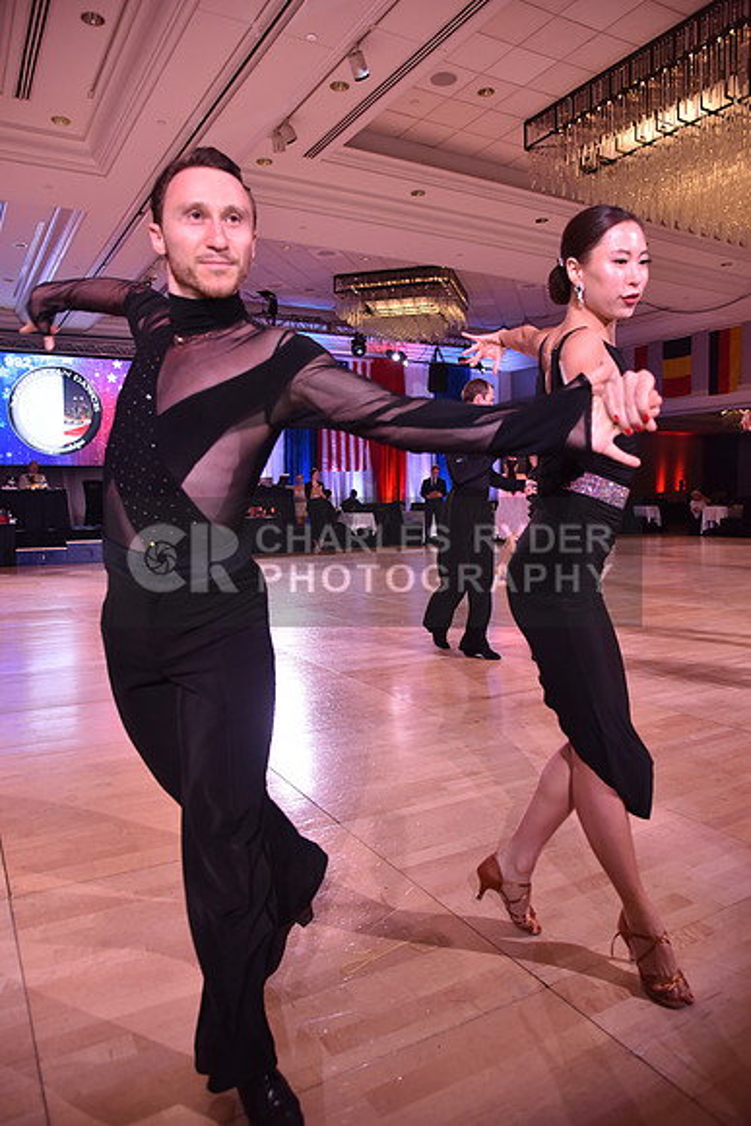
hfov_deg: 53.2
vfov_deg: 73.7
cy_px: 563
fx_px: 750
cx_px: 376
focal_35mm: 24
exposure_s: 1/250
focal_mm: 24
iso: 1250
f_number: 4.5
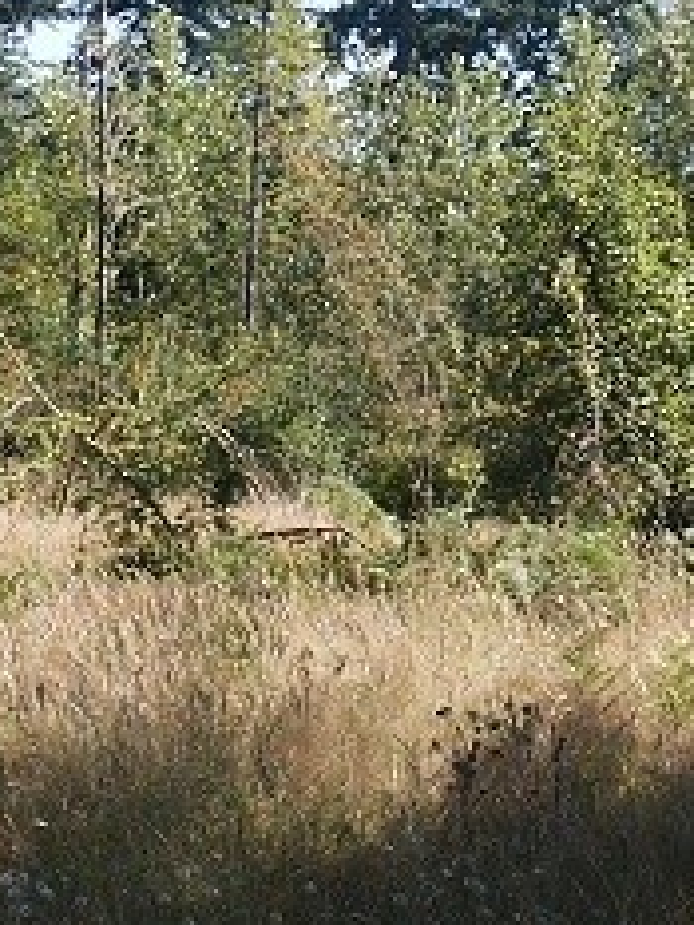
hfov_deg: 16.4
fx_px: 2404
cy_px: 333
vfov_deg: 21.7
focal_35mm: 90
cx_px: 381
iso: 64
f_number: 6.7
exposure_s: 1/90
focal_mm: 7.18
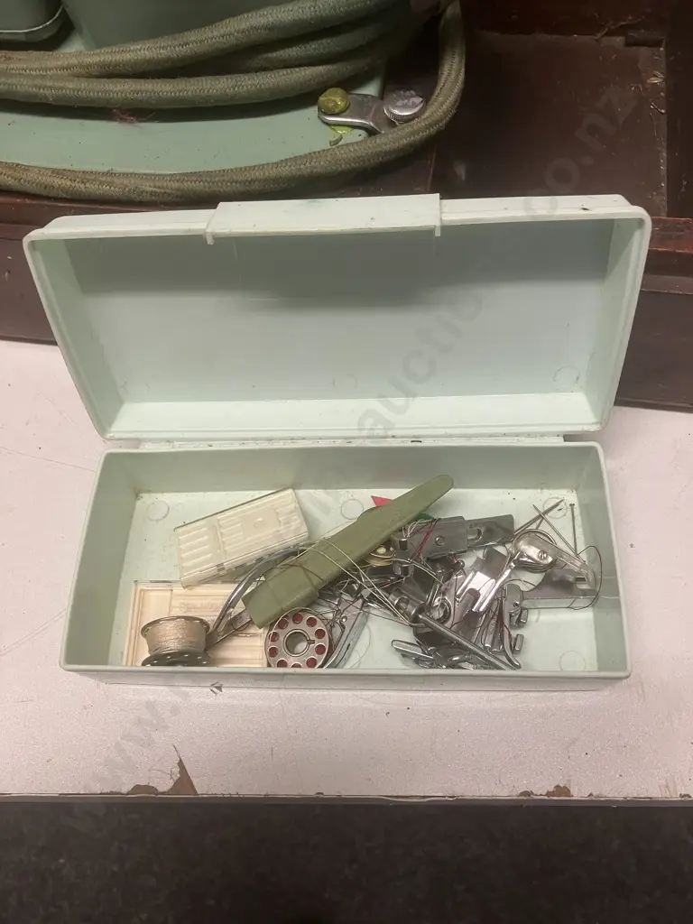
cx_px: 346
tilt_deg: -60.5
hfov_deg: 49.7
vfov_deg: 63.4
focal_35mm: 28
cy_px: 462
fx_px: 747
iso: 64
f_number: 1.8
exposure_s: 1/50
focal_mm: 3.99
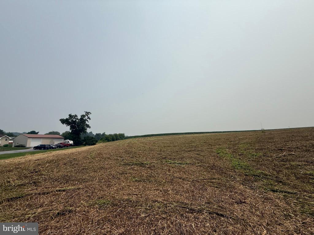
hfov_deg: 102.1
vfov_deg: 85.7
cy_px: 118
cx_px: 157
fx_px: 127
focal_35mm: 14
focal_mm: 2.22
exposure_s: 1/6173
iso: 40
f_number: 2.2
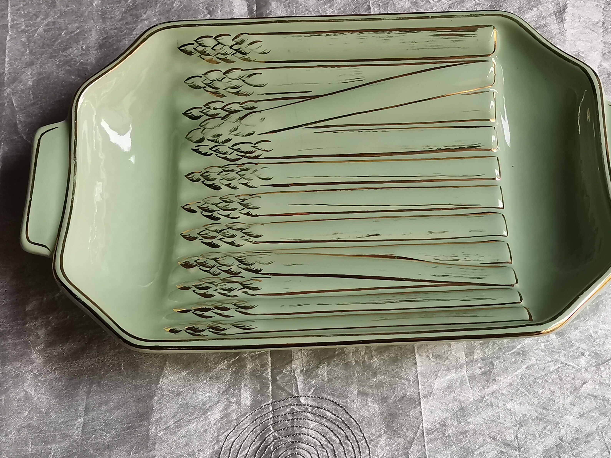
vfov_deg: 26.6
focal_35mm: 55
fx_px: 971
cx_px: 332
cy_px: 220
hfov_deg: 34.9
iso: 200
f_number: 1.8
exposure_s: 1/50
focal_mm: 5.58
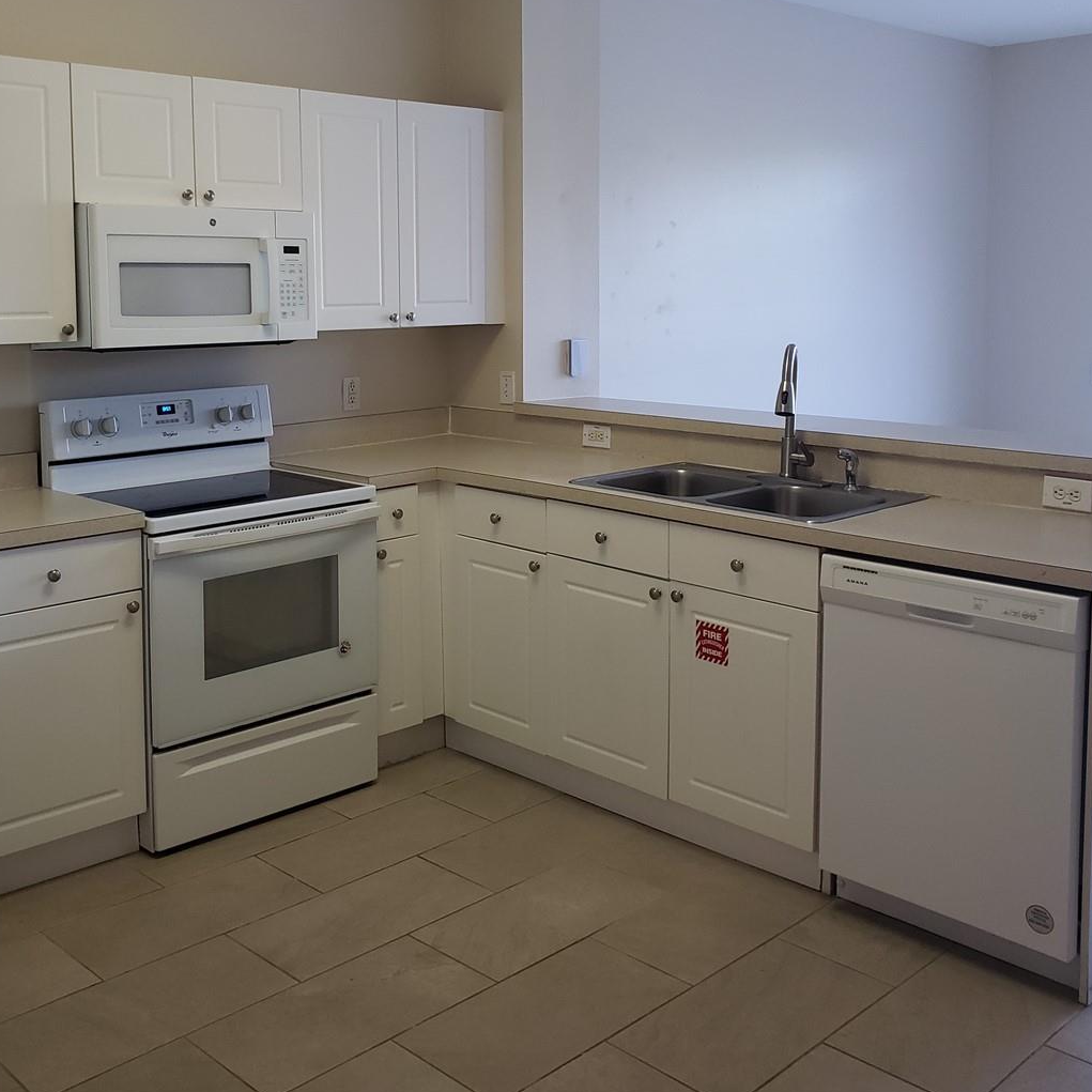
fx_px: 1285
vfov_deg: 45.9
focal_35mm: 36
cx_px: 464
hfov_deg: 45.9
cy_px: 457
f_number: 2.4
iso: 200
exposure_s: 1/60
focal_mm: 4.3
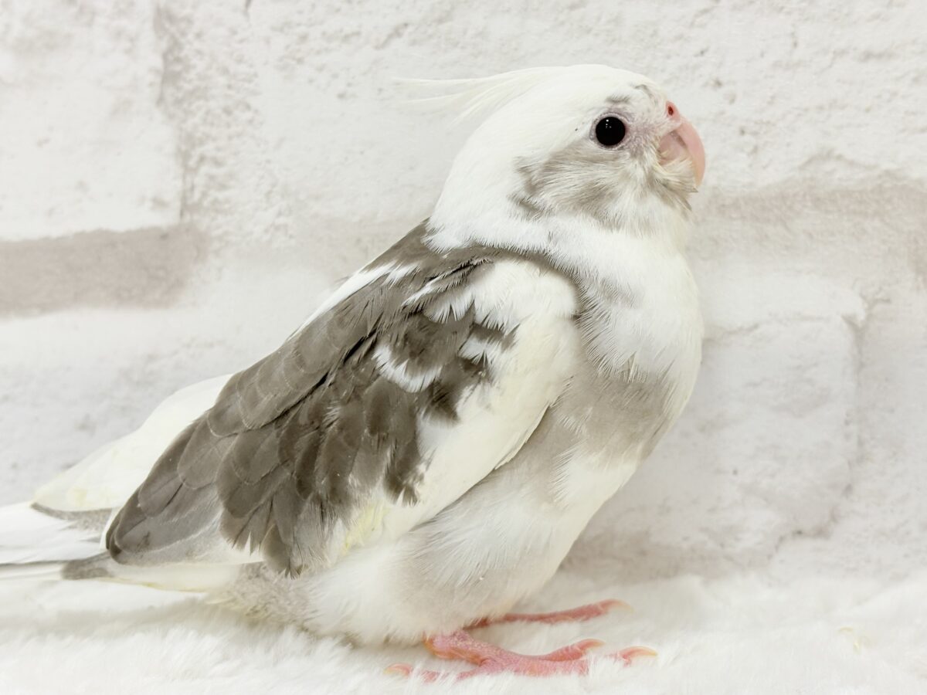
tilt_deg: -5.9
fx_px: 1393
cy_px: 348
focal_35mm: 52
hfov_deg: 36.8
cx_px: 464
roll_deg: +4.2
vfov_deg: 28.0
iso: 50
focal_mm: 5.96
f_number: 1.6
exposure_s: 1/50
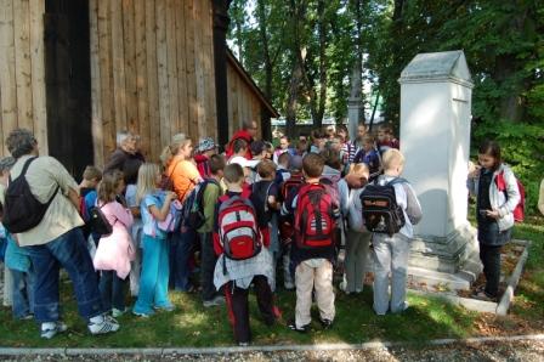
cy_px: 181
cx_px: 272
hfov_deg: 67.4
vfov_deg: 47.9
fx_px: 408
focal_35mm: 27
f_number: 5.6
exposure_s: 1/125
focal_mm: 18
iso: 220
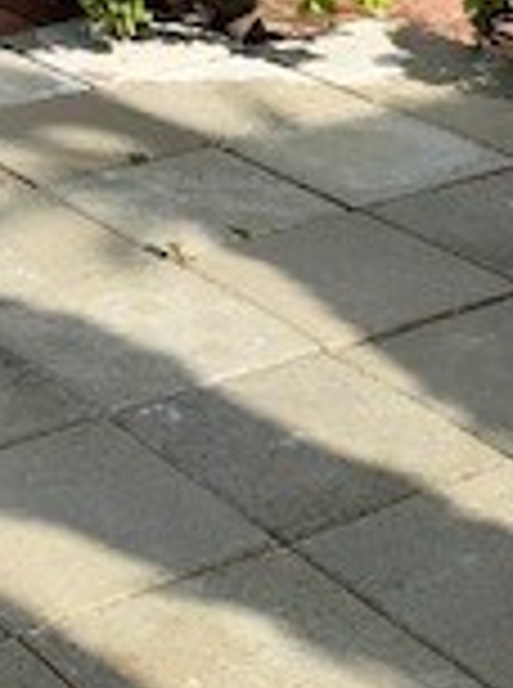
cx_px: -81
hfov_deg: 13.2
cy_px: -225
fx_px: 2163
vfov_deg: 17.0
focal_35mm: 109
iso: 25
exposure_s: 1/1880
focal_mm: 4.25
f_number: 1.8
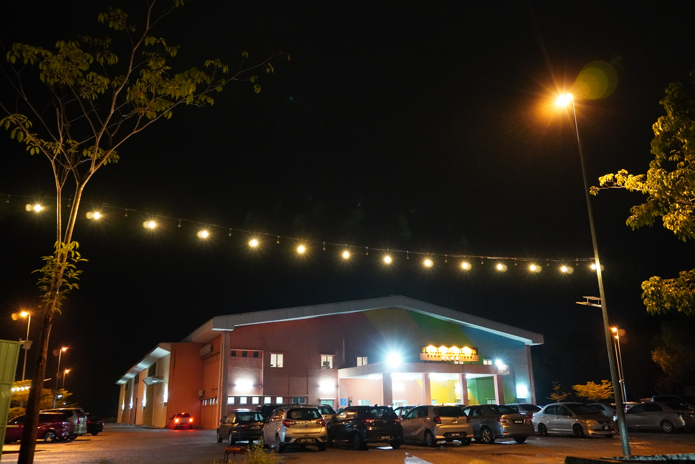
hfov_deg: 61.9
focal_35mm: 30
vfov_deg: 43.6
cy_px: 232
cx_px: 348
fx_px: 579
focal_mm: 20
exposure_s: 1/40
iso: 6400
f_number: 4
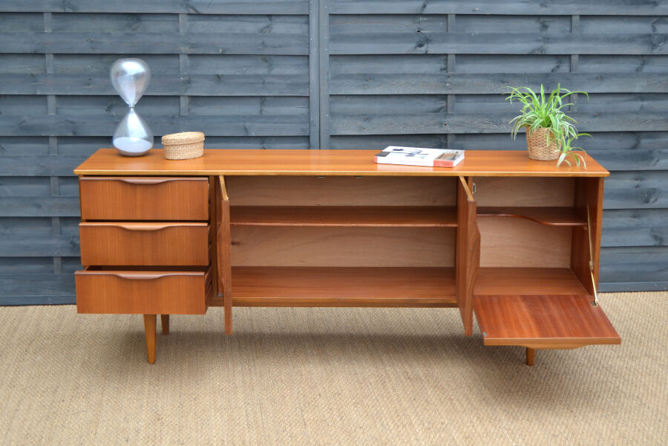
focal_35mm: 57
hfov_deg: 35.1
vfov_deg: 23.8
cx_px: 334
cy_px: 223
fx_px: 1058
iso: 280
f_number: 4.8
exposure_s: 1/125
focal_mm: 38
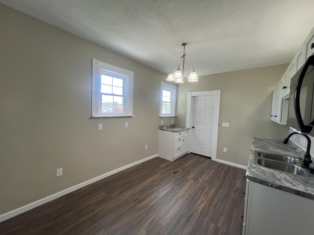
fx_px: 118
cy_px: 118
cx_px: 157
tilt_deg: -3.7
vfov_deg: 89.9
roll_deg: -3.0
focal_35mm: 13
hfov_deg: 106.2
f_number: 1.8
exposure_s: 1/120
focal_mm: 1.57
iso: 80
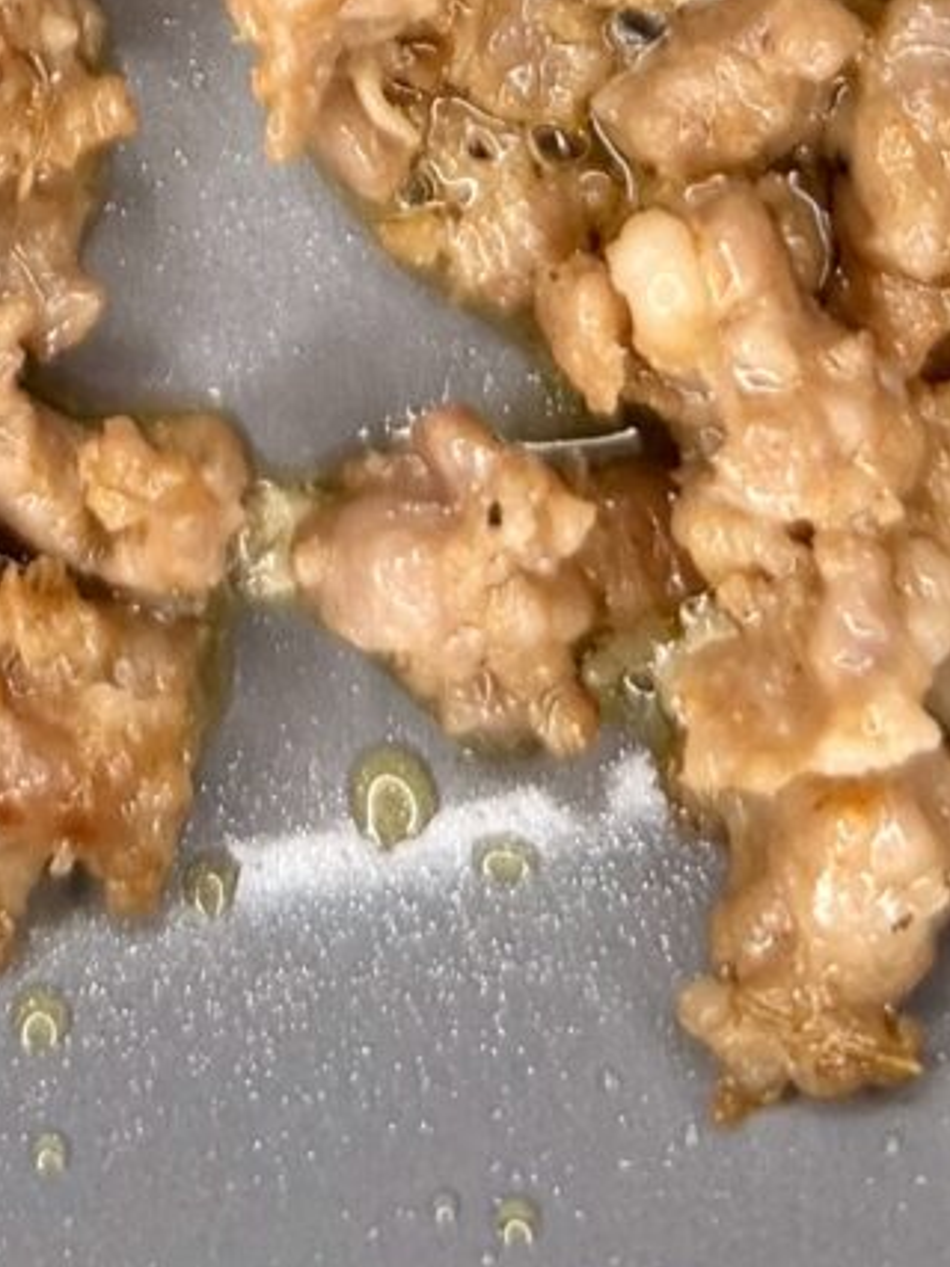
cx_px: -113
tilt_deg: -81.9
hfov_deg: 10.2
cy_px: -1745
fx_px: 5272
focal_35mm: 144
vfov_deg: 11.4
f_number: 1.78
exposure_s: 1/796
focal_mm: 6.76
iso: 100
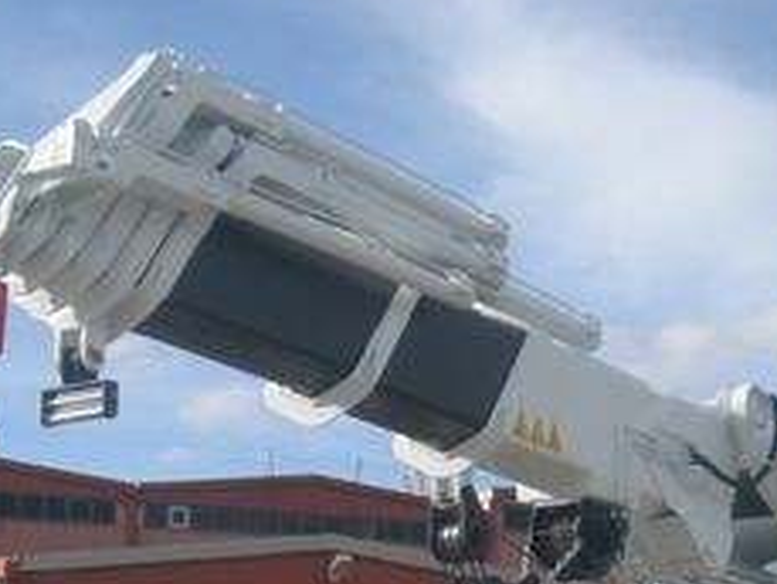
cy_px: 727
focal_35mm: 97
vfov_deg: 14.7
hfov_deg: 20.1
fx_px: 2178
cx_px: 539
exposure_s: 1/150
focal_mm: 7.9
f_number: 8
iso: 64
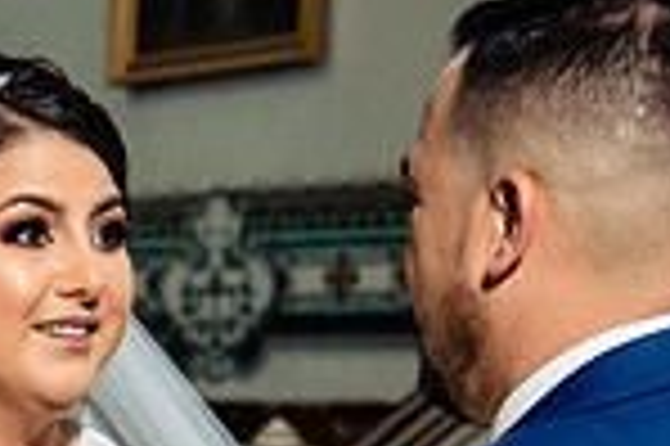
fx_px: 3625
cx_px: -225
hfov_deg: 10.3
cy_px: 579
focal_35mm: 195
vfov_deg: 7.0
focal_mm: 50
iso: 2000
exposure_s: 1/125
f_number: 5
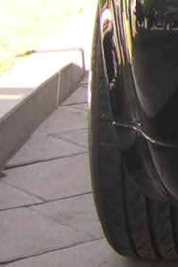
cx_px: 583
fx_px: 1311
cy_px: -37
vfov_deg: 11.4
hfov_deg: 6.8
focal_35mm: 177
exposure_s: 1/132
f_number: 2.8
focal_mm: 8
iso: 100
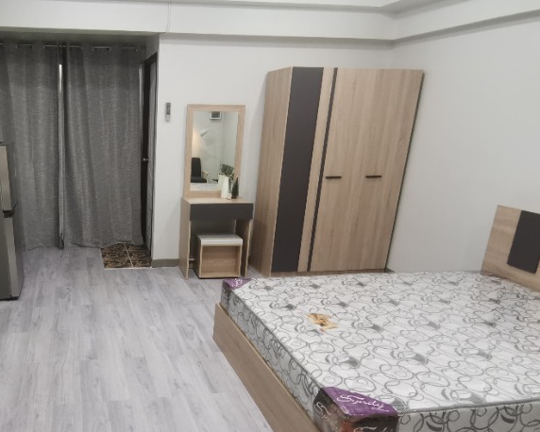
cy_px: 268
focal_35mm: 29
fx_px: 464
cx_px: 132
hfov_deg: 57.2
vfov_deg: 49.5
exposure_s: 1/33.3
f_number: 2.2
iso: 250
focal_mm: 2.23
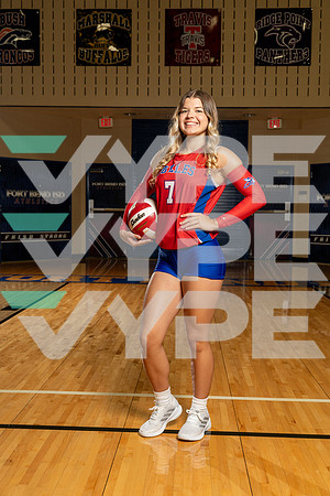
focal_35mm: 41
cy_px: 248
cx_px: 165
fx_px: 564
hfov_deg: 32.6
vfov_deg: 47.4
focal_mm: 41
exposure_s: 1/250
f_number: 5.6
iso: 500
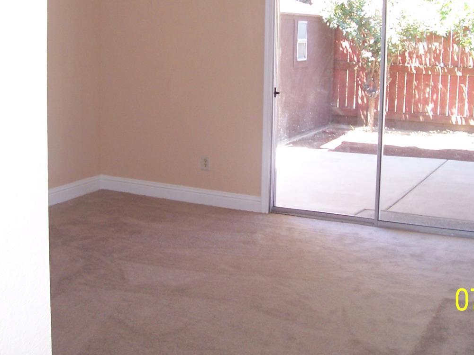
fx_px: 698
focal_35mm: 51
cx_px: 287
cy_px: 100
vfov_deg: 28.2
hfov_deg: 37.3
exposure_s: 1/60
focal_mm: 5.6
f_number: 2.7
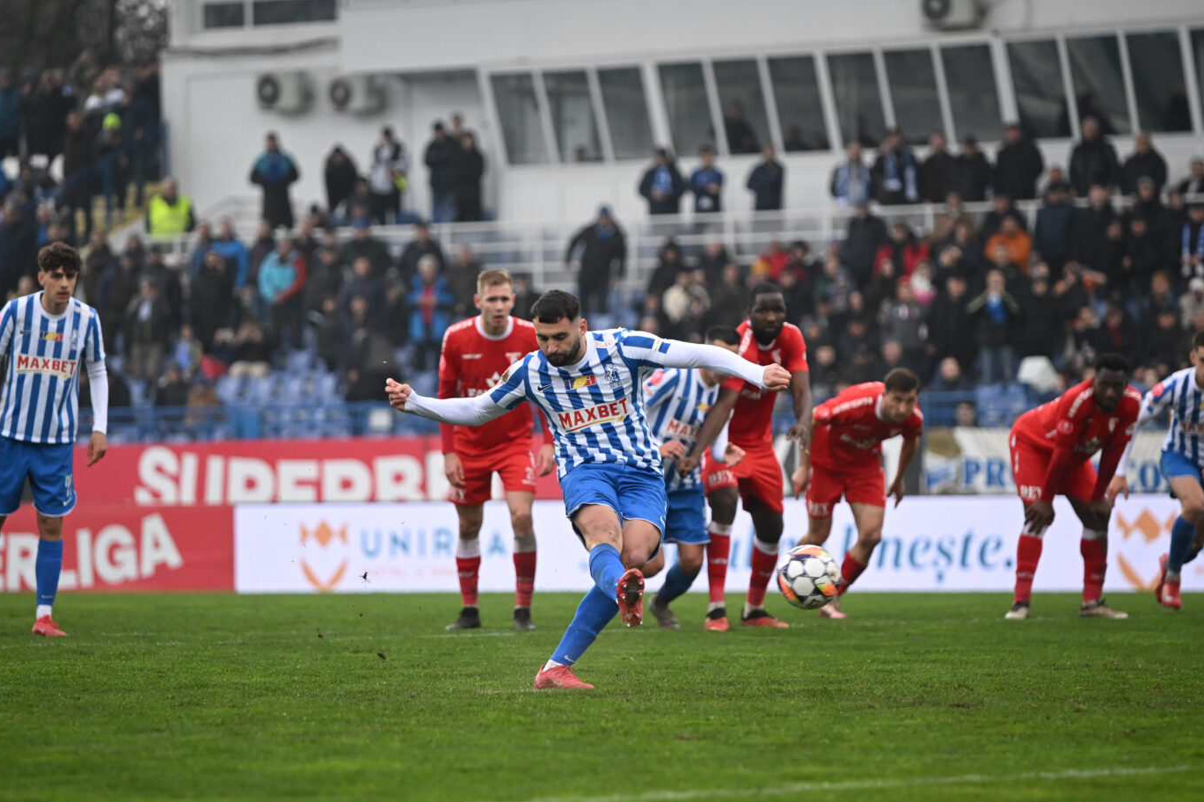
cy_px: 409
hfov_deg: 11.5
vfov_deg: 7.7
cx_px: 597
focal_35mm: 179
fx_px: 5985
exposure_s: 1/2500
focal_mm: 175
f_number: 2.8
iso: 1600
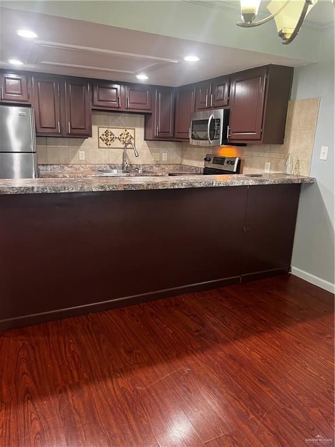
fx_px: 335
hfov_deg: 53.1
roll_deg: -2.2
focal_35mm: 26
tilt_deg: -13.5
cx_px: 168
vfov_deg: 67.3
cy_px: 224
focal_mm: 5.7
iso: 320
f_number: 1.5
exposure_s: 1/60
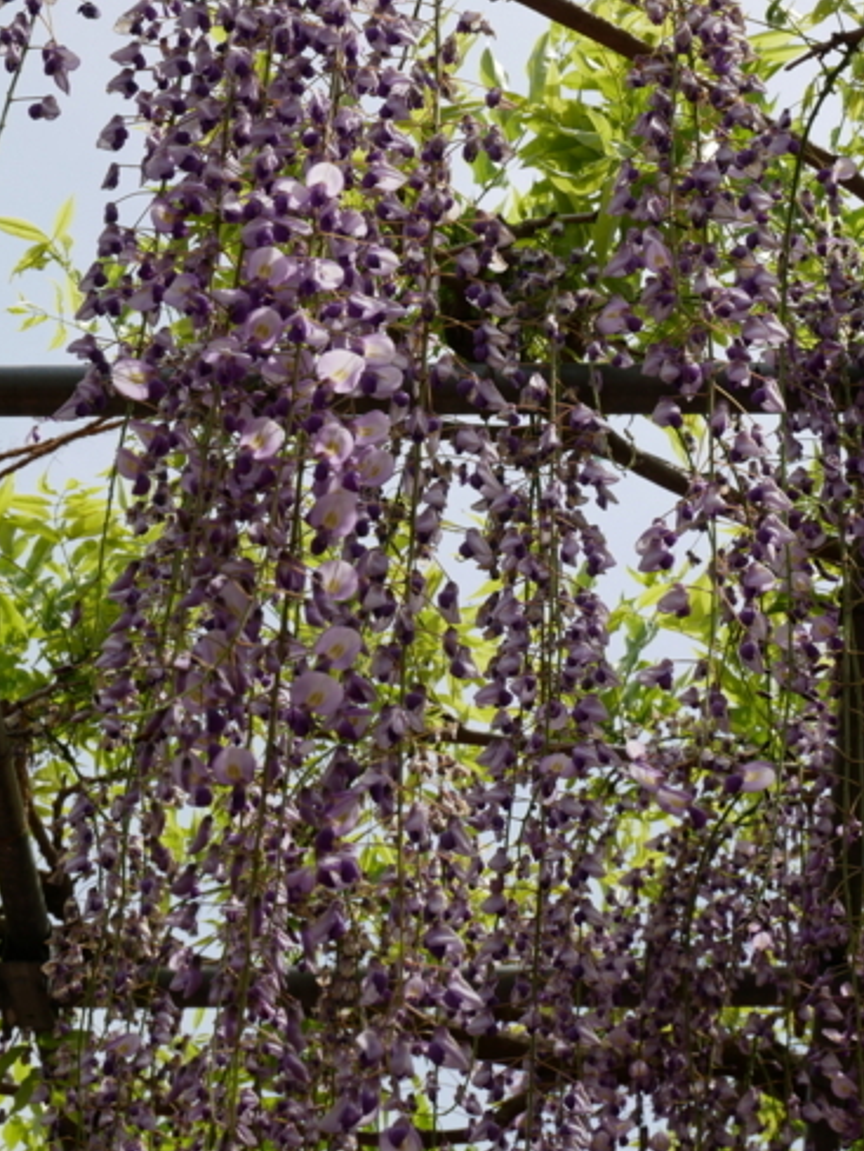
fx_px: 2694
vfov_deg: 24.1
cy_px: 487
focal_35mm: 81
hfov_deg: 18.2
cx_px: 465
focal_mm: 33
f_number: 9
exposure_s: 1/320
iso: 200
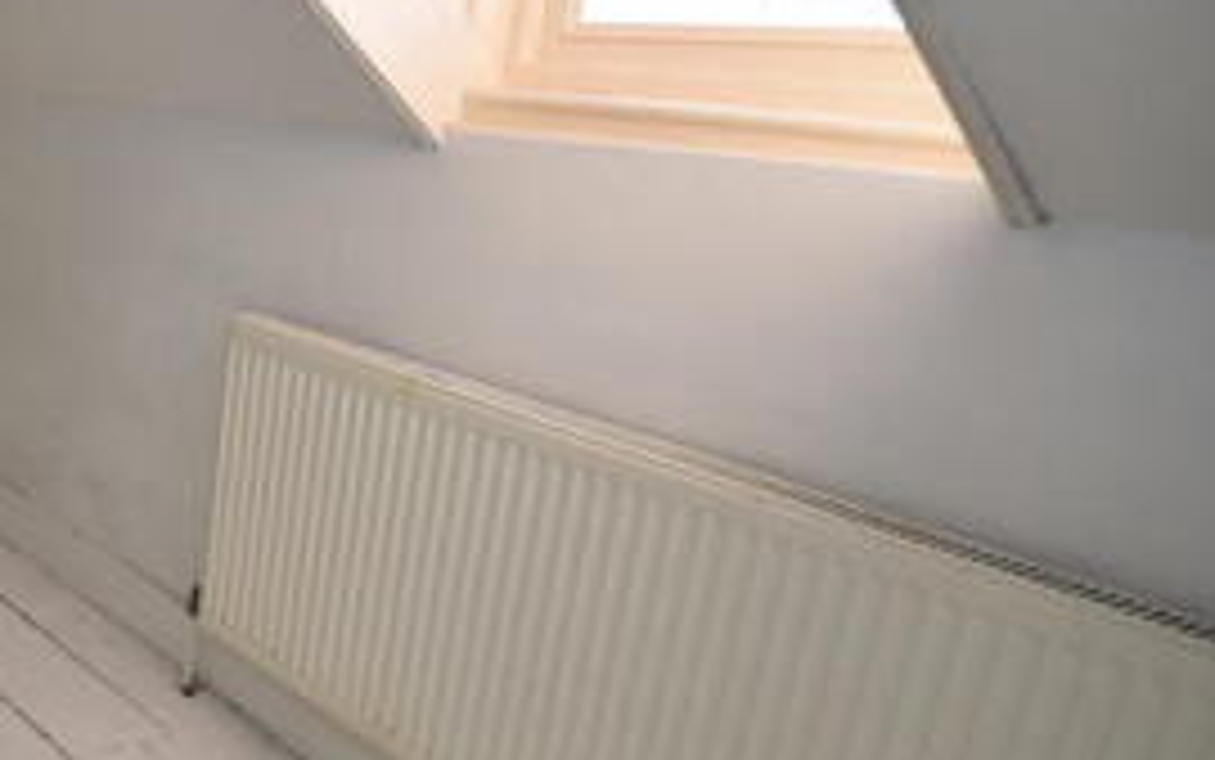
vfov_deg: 34.5
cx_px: -220
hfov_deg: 39.3
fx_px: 1226
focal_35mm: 37
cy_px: 384
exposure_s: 1/125
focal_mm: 10
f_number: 5.6
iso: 200
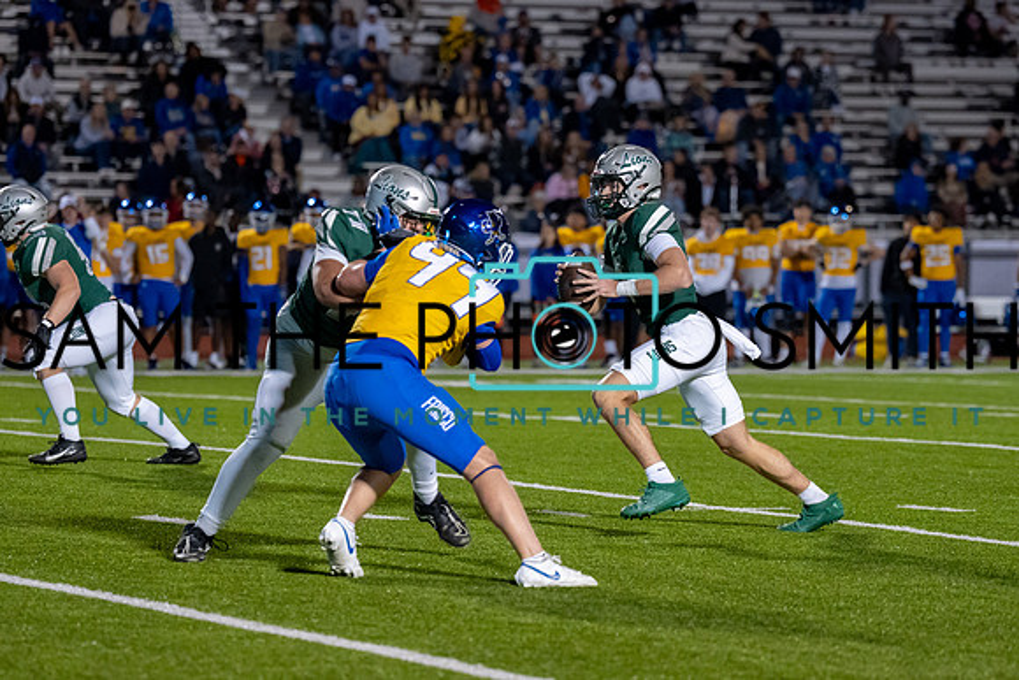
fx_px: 5525
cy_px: 358
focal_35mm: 195
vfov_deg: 7.0
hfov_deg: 10.5
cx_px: 572
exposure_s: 1/1000
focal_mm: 134
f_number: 2.8
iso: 3200
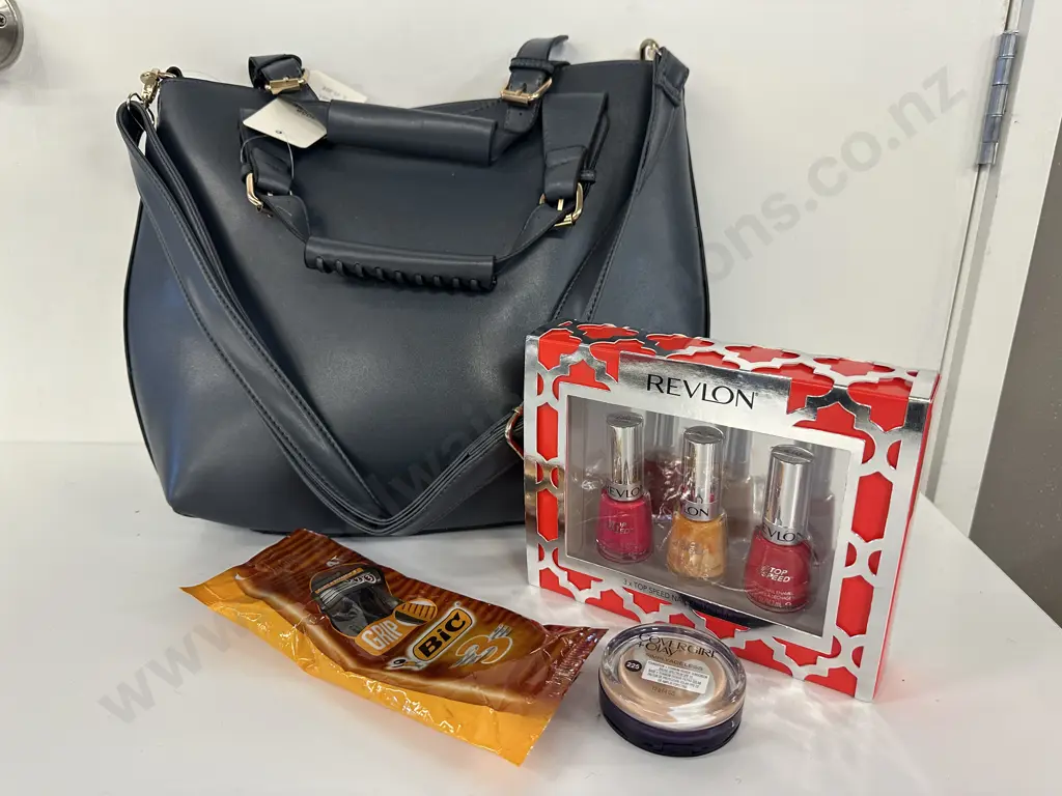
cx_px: 531
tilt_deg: -19.6
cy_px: 398
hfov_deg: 71.6
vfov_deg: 56.8
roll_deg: -0.2
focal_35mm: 24
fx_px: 736
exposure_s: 1/100
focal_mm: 6.86
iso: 200
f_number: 1.78
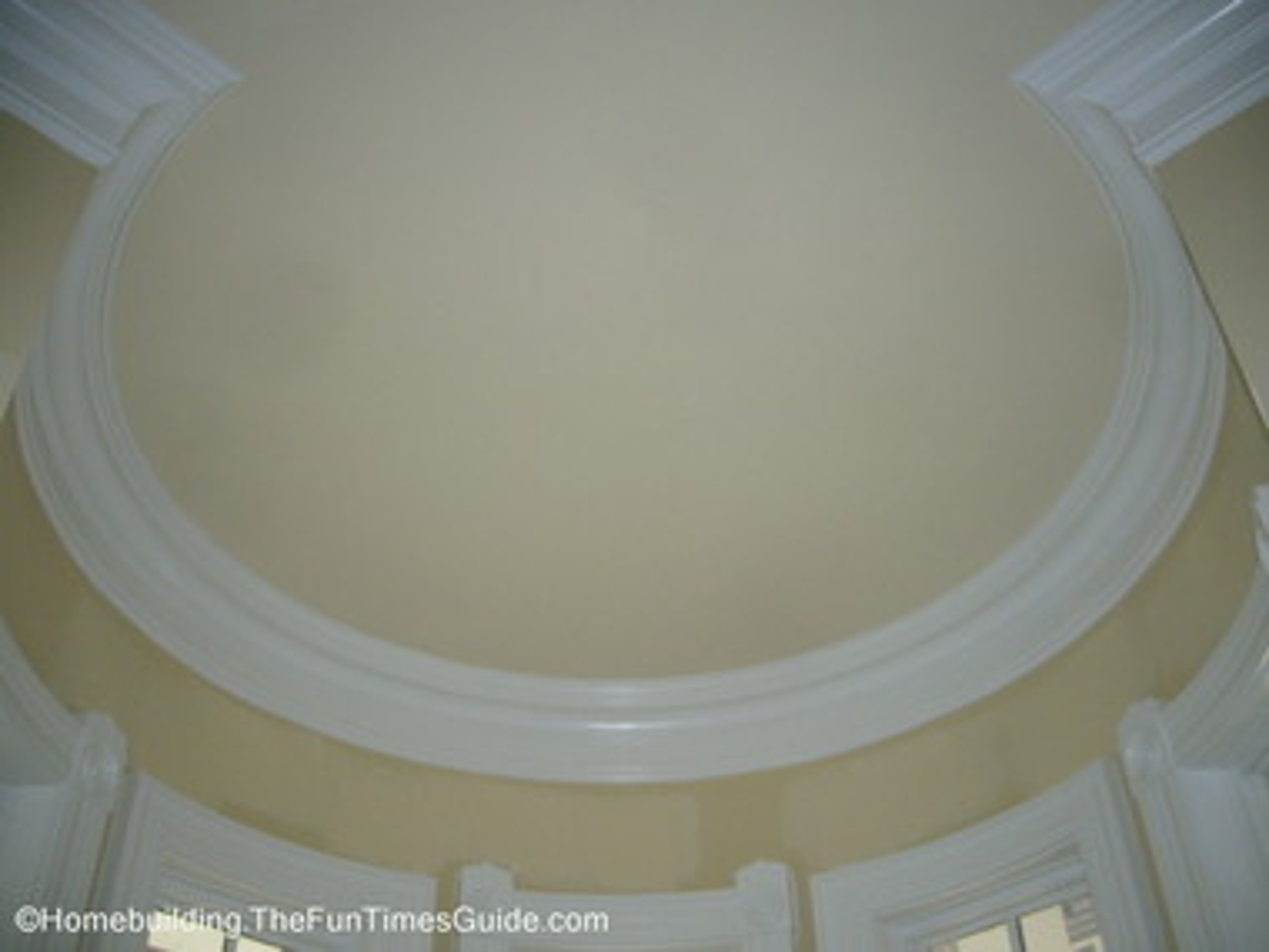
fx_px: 1283
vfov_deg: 40.7
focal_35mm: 35
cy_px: 476
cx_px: 634
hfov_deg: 52.6
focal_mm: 5.8
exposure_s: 1/60
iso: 160
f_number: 2.8
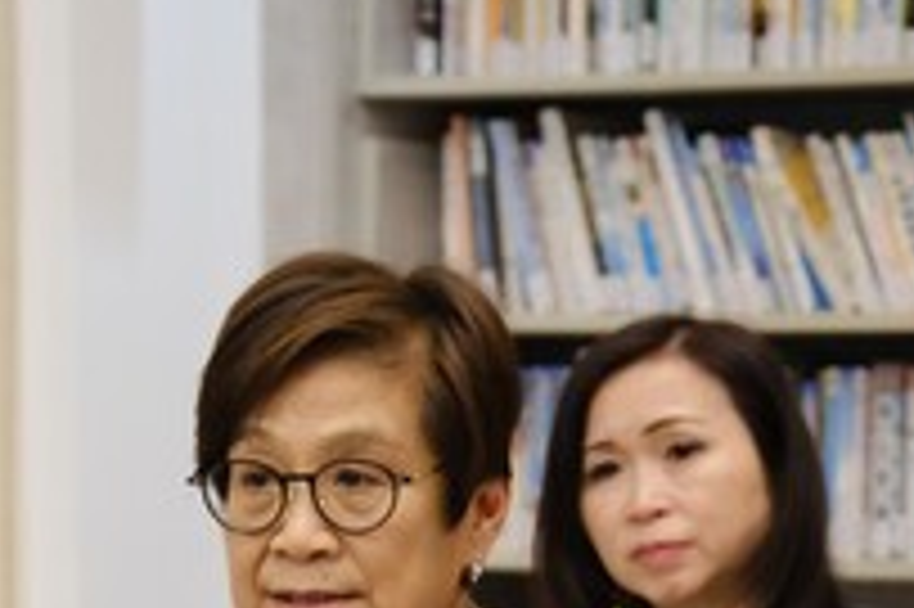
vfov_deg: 5.2
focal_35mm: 264
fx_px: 6697
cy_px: 734
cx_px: 261
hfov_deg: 7.8
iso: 3200
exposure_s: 1/210
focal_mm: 69.8
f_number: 4
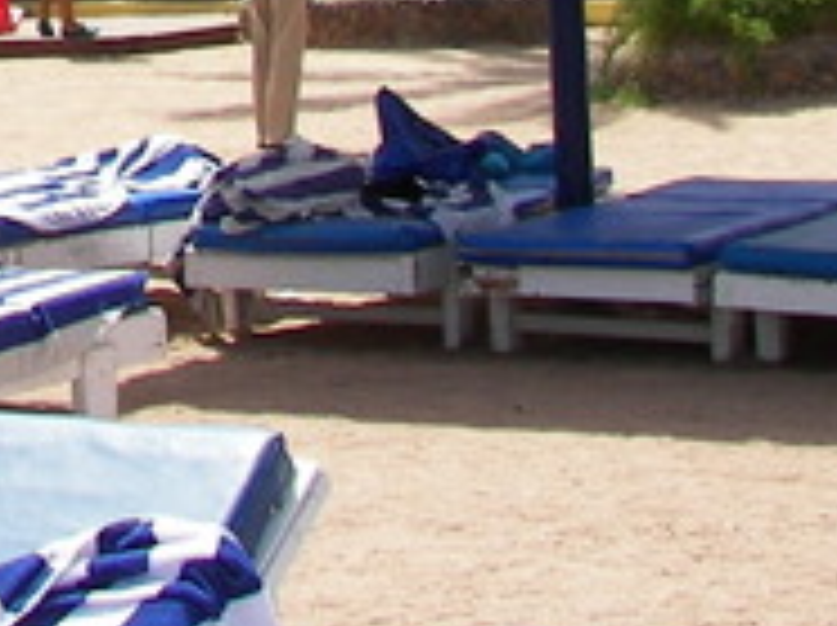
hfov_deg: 12.0
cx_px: -531
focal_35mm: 155
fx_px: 3743
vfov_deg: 9.0
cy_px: -585
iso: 50
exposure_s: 1/500
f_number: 4
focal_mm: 6
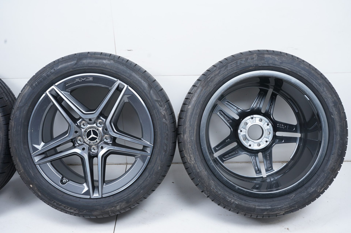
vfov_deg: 35.0
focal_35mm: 38
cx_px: 176
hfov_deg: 50.7
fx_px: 370
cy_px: 116
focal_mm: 38
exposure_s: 1/125
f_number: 7.1
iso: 250
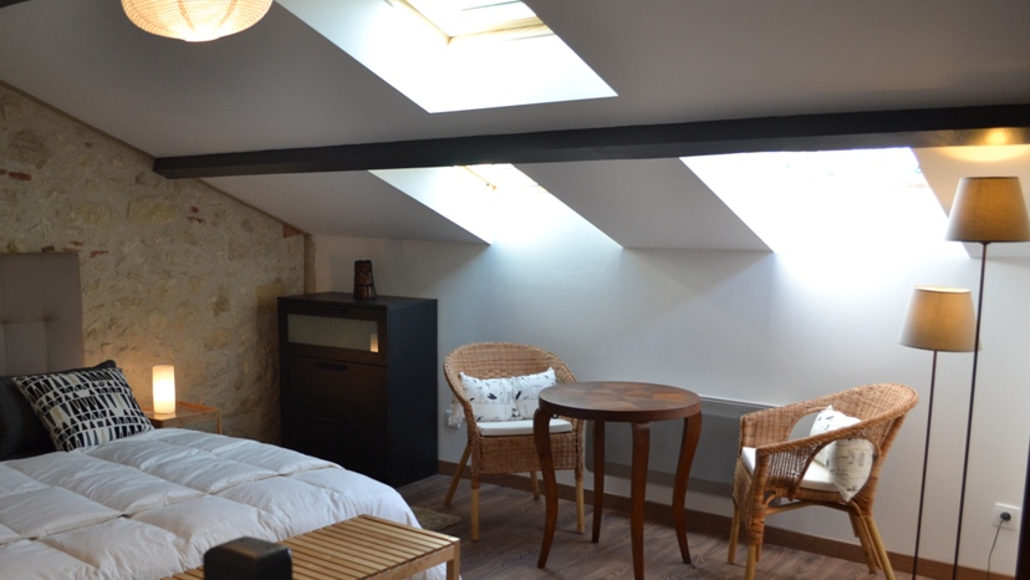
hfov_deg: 56.2
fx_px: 956
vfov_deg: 33.5
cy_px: 374
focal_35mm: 35
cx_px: 413
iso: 400
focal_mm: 18
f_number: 4.5
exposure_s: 1/80
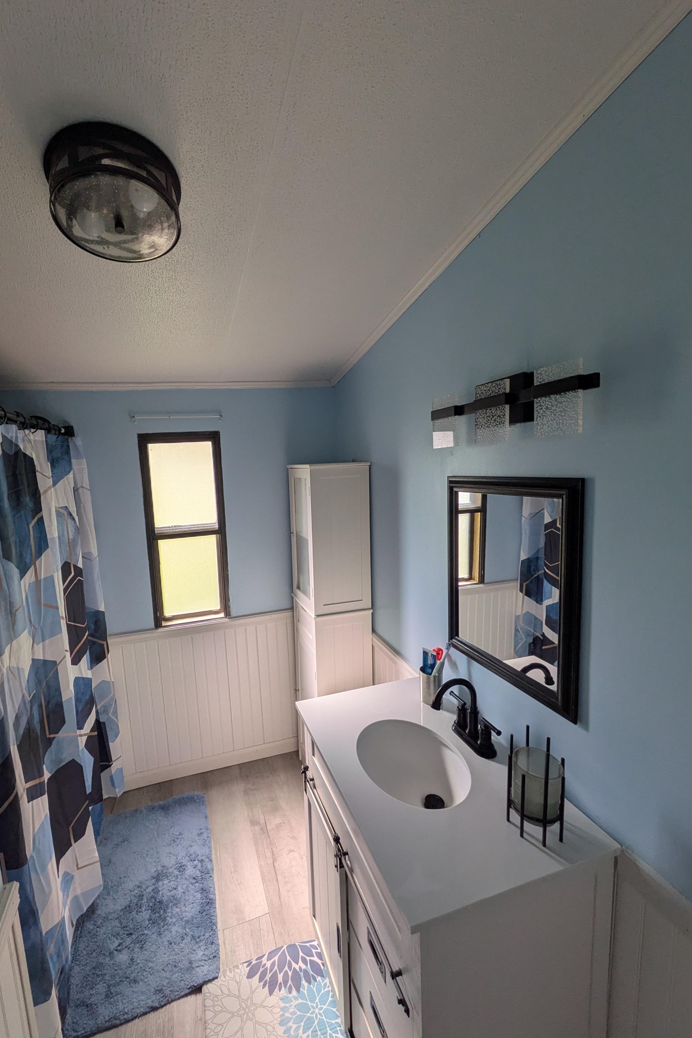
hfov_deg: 76.8
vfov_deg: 100.4
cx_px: 291
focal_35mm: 15
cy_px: 509
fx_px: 433
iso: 53
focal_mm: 1.83
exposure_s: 1/158
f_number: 2.2
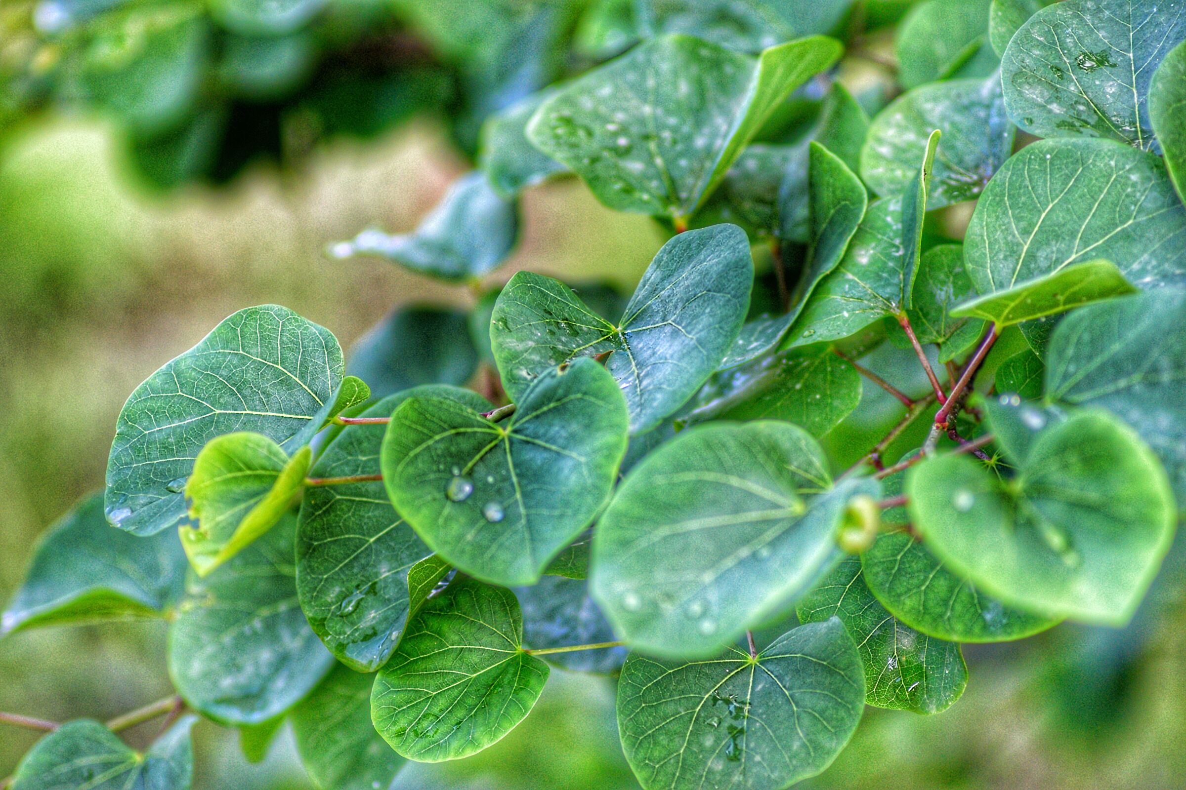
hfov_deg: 11.0
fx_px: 6177
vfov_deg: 7.3
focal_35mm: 188
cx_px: 593
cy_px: 395
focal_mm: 125
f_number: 4.5
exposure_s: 1/320
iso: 400
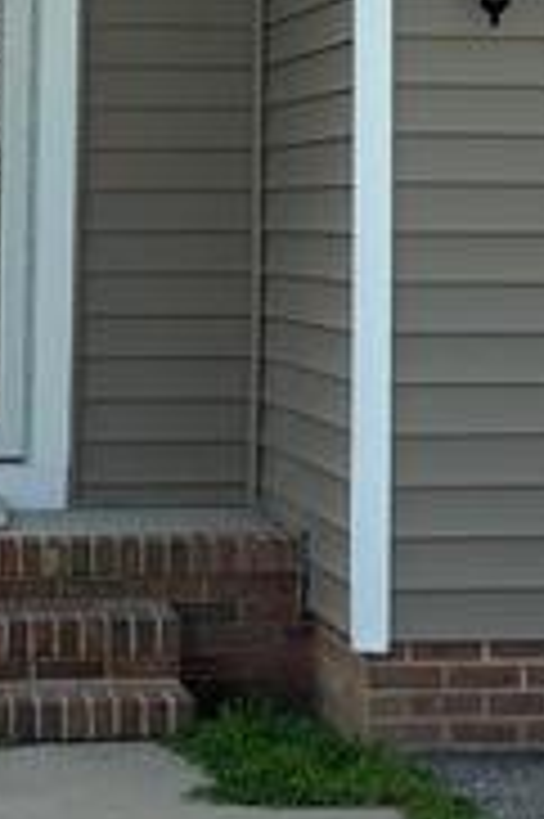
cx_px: 360
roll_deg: -0.2
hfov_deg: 9.0
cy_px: -238
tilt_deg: +7.6
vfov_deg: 13.1
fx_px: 3452
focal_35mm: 152
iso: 50
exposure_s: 1/1721
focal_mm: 5.96
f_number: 1.6
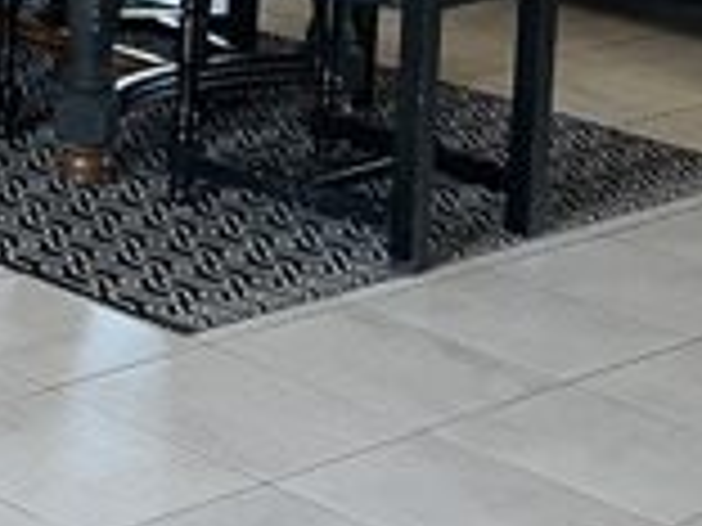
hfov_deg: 12.7
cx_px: -765
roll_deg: -1.3
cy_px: -481
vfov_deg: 10.4
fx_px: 2697
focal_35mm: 133
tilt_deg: -4.6
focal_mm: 5.1
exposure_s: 1/60
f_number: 1.6
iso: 160
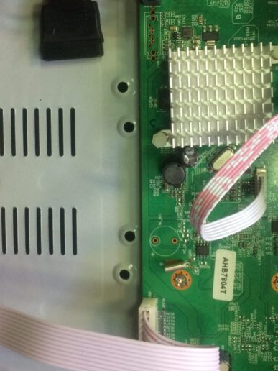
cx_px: 165
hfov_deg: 32.1
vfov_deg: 41.8
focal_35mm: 45
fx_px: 482
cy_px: 139
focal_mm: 4.15
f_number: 2.2
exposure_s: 1/33
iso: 64
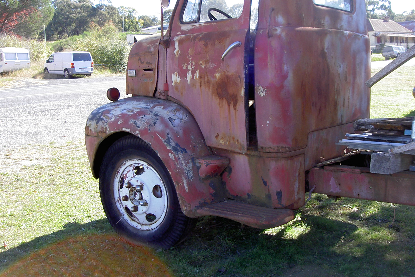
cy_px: 130
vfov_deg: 32.6
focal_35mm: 41
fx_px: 473
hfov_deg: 47.4
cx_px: 206
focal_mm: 8
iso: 100
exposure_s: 1/145
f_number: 4.7
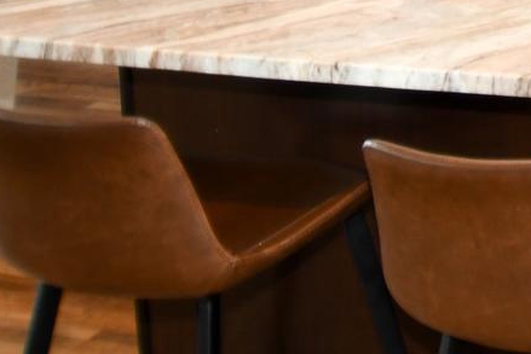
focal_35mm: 84
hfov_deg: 17.8
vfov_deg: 14.0
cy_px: -328
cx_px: 1031
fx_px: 1239
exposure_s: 1/60
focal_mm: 12
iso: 360
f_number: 4
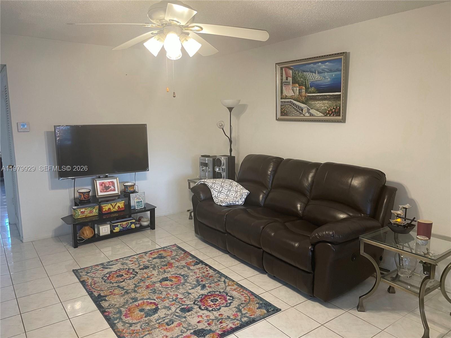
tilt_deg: -8.5
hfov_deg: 67.3
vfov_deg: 53.1
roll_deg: +0.4
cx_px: 226
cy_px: 169
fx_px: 339
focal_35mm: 26
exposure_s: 1/60
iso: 125
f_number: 1.6
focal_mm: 4.2
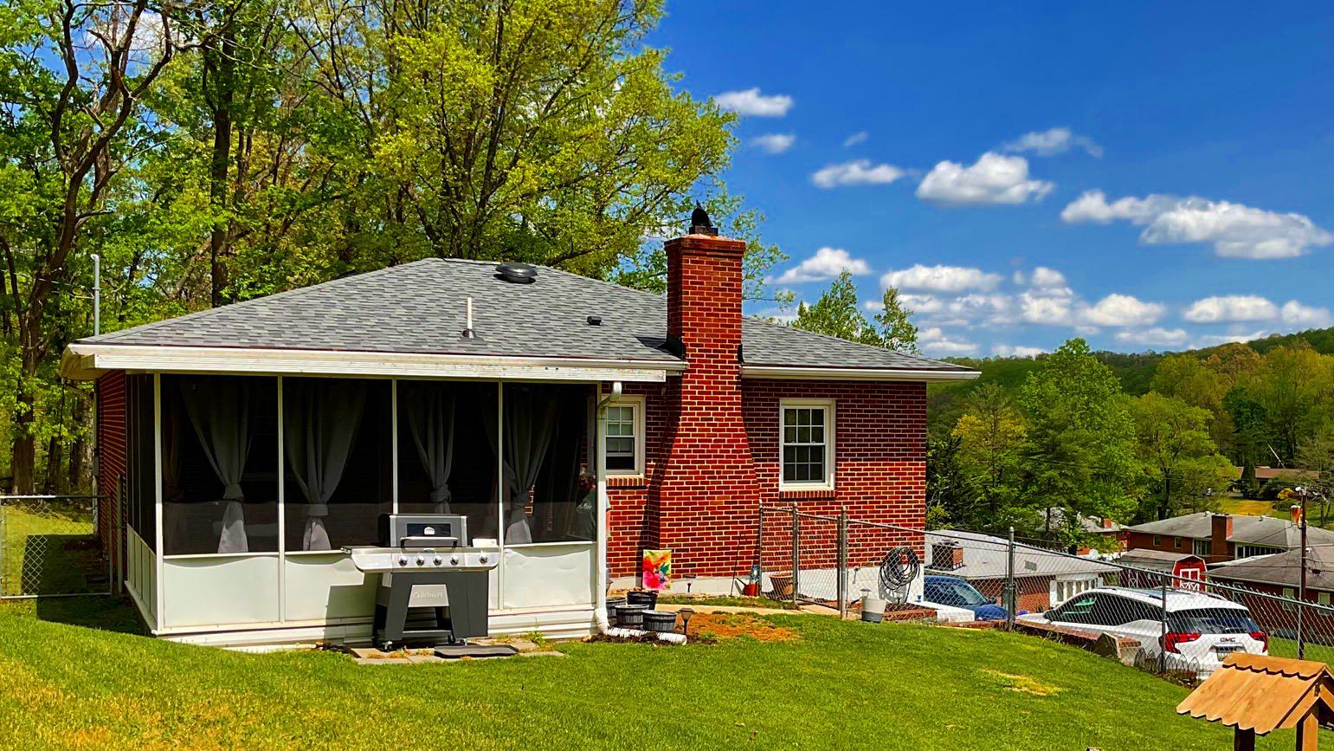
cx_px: 831
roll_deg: -0.9
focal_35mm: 42
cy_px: 478
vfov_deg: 28.2
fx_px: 1486
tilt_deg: -1.8
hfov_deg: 47.9
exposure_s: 1/2141
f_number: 1.8
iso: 16
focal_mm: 3
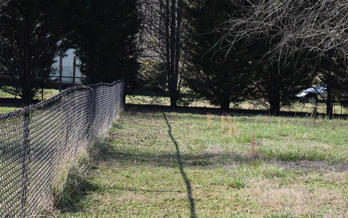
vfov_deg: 15.5
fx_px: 802
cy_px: 116
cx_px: 175
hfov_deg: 24.5
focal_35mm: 85
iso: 100
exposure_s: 1/200
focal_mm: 55
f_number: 7.1
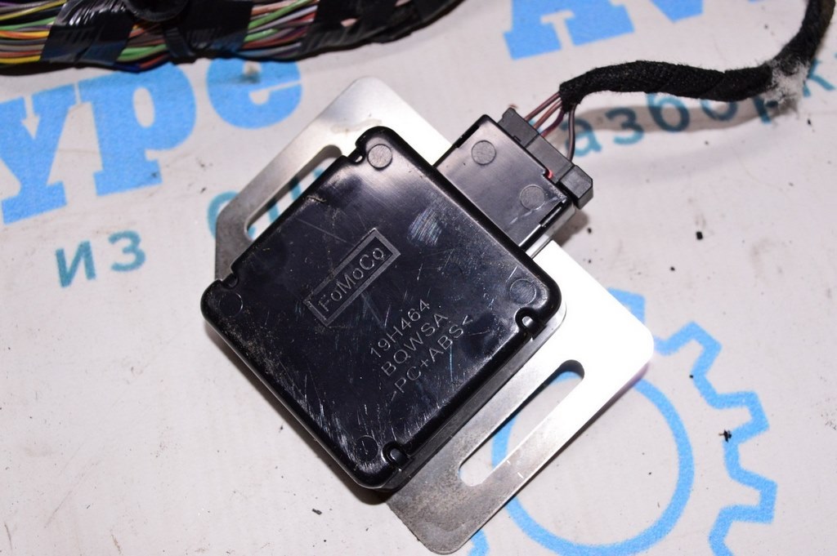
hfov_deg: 41.1
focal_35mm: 48
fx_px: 1115
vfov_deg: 28.0
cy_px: 278
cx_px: 418
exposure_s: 1/200
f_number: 8
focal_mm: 32
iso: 1600
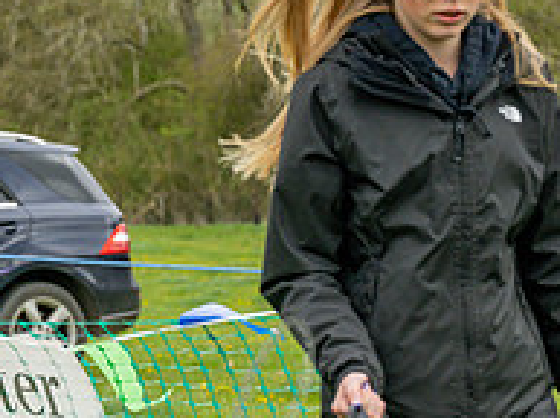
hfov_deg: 8.4
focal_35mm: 236
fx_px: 3811
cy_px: 520
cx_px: 484
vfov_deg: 6.2
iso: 400
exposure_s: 1/2000
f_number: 4.5
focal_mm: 70
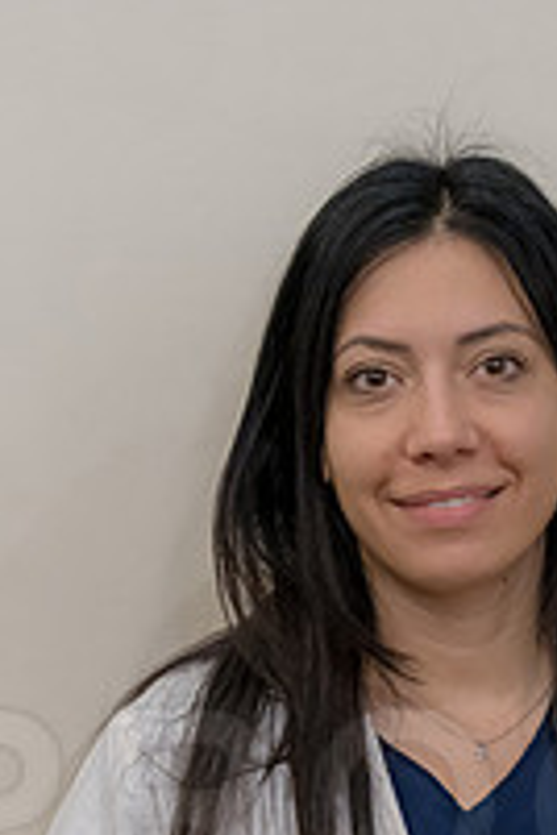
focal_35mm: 266
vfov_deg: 7.7
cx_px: 387
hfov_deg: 5.2
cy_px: 814
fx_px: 6173
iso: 5000
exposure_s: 1/80
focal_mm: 119
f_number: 4
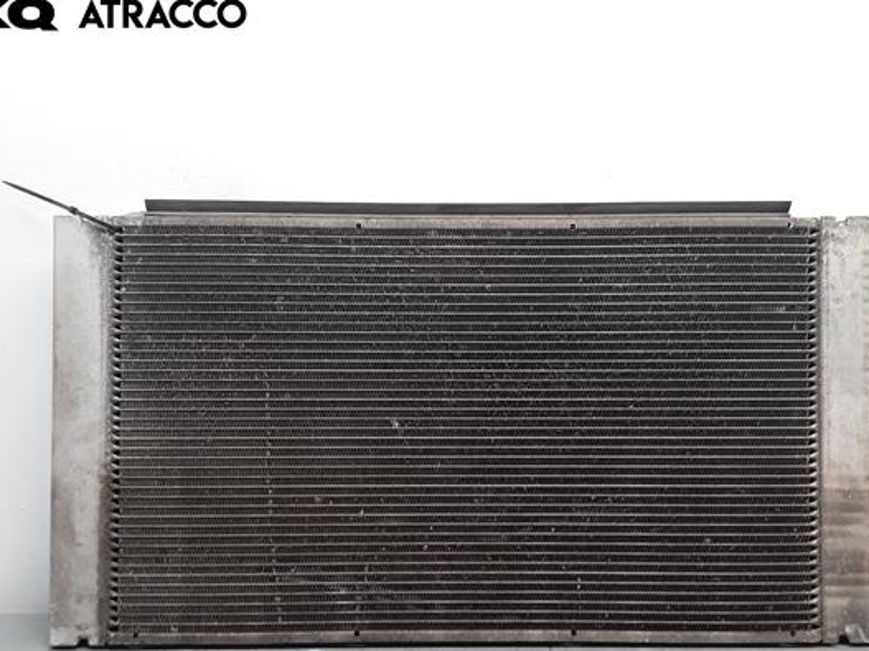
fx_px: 853
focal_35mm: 34
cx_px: 457
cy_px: 392
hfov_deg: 53.9
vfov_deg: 41.6
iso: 50
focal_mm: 2.91
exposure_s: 1/50
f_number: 1.9
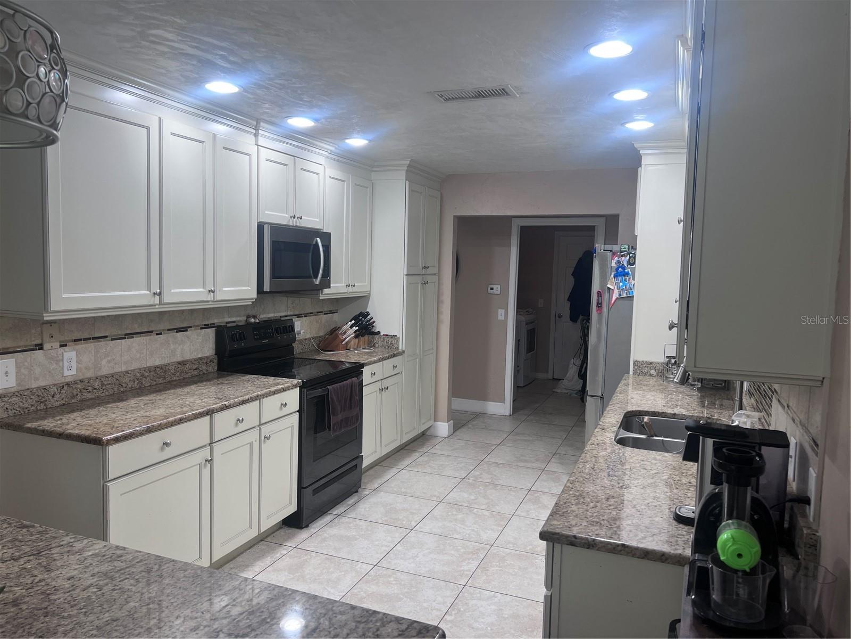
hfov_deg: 67.3
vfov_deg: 53.1
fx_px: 639
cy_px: 320
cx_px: 426
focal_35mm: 26
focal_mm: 5.7
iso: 40
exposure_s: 1/120
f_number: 1.5
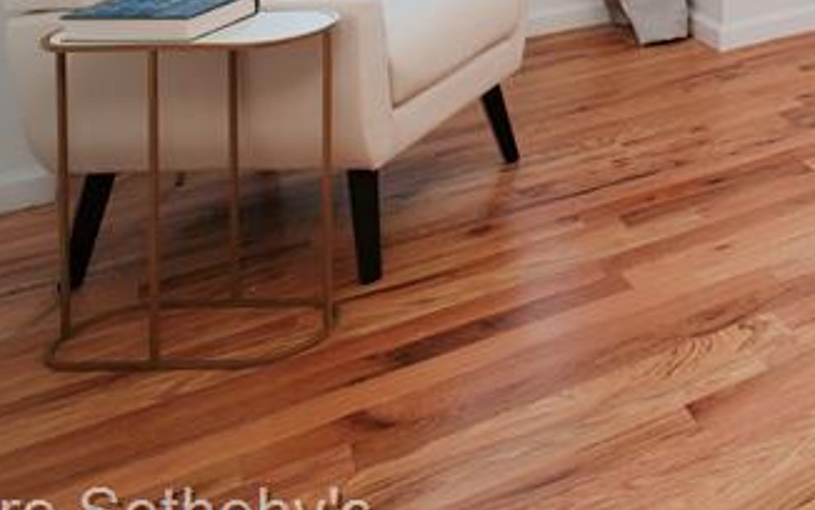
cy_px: -290
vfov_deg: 21.7
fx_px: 1067
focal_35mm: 48
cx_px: 1035
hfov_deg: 32.5
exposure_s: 1/250
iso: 640
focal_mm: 10
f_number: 7.1
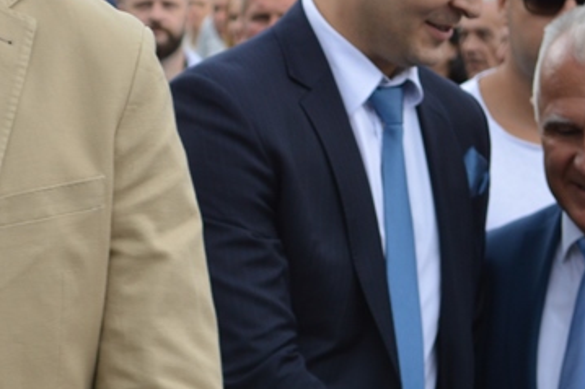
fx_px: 3824
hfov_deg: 8.7
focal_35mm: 235
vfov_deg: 5.8
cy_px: 38
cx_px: -46
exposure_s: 1/320
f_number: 5.6
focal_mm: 55
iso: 200
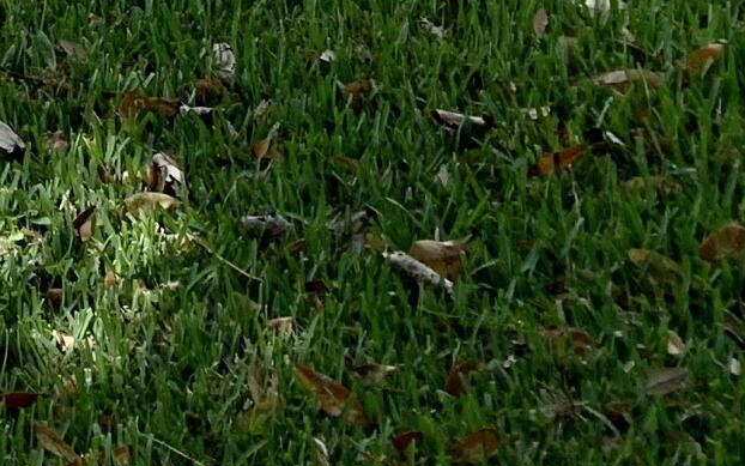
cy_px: -847
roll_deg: -0.2
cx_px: -1041
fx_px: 2701
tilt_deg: -6.2
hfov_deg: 12.4
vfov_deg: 8.5
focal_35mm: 133
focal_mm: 4.25
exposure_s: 1/1536
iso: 25
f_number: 1.8
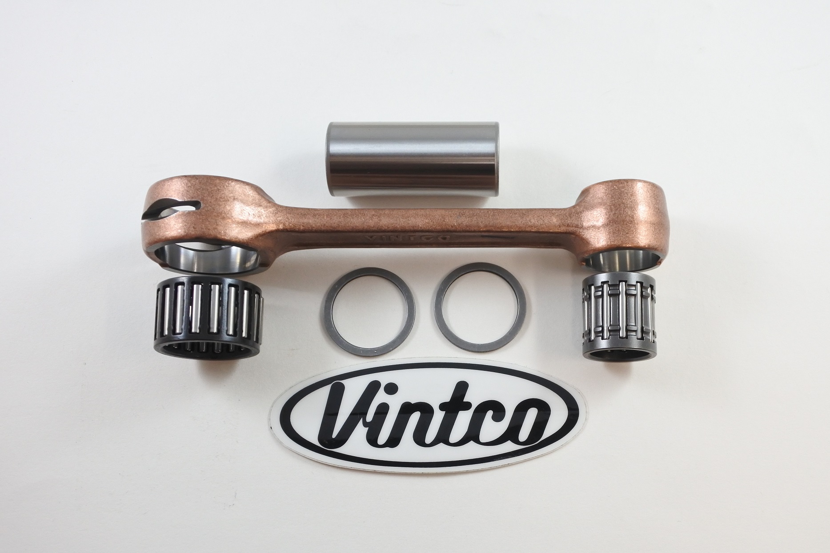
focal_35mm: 36
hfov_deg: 53.1
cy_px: 276
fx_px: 830
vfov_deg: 36.9
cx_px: 415
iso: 560
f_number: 4
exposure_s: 1/125
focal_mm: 13.7
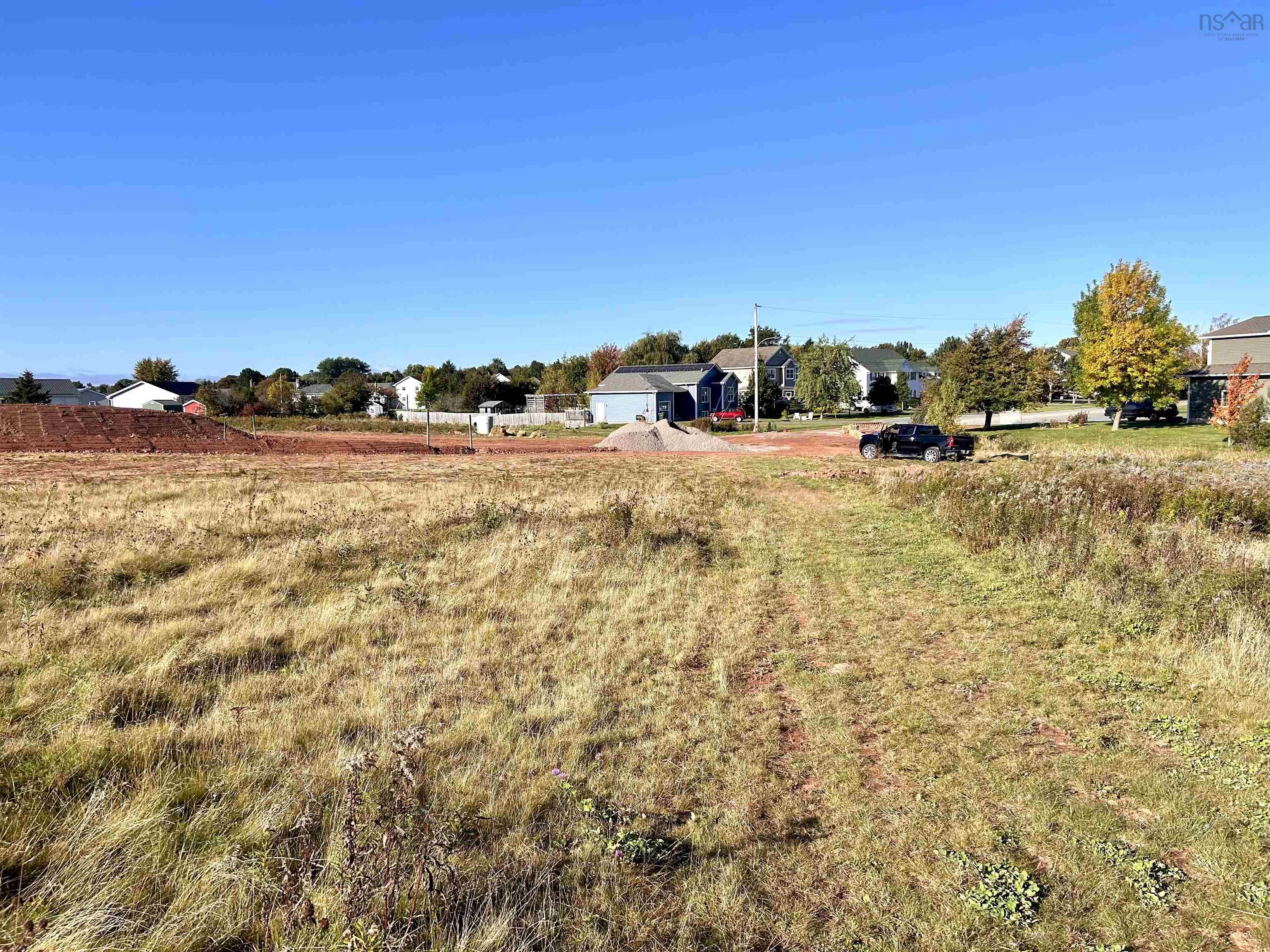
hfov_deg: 67.3
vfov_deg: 53.1
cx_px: 635
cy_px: 476
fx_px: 954
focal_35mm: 26
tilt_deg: -3.4
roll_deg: +2.0
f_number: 1.5
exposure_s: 1/4274
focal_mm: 5.7
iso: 50
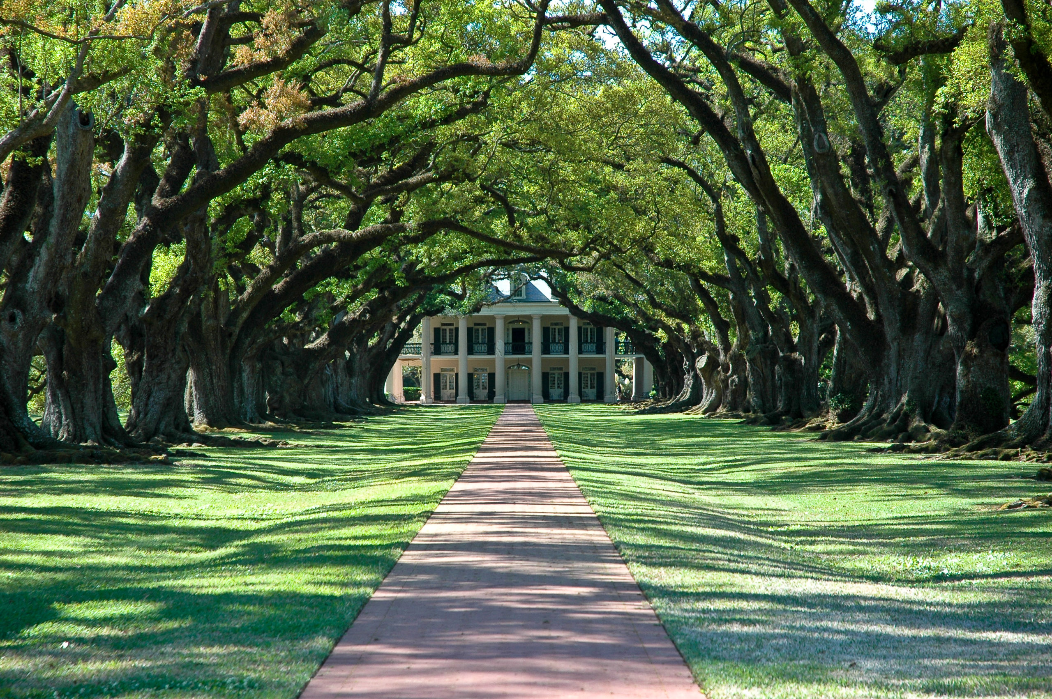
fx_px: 3066
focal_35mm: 105
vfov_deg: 13.0
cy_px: 350
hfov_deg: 19.5
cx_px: 526
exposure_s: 1/160
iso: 200
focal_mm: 70
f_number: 6.3
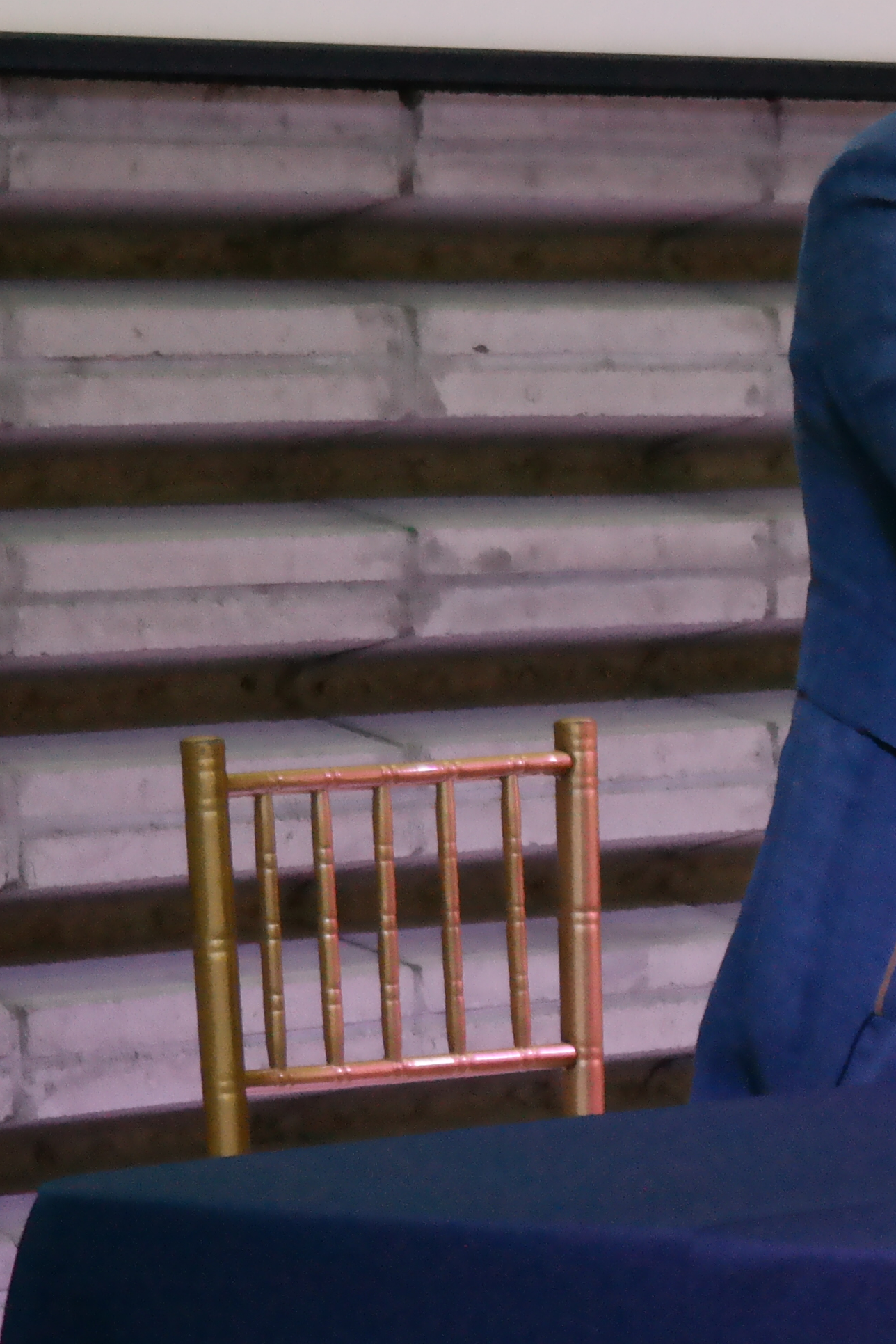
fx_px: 8881
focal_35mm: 238
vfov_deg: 8.6
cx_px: 1254
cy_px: 642
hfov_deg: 5.7
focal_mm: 55
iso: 3200
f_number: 5.6
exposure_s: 1/80
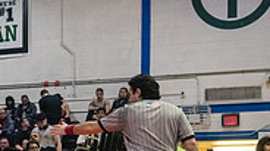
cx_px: -68
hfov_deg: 17.4
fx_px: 837
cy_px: 183
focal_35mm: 117
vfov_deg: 10.2
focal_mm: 35
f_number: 4
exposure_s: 1/400
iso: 6400
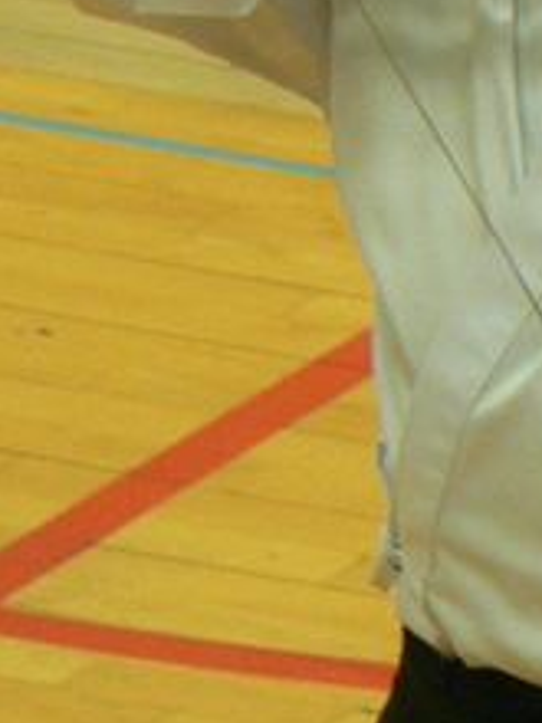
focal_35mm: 1309
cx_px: 841
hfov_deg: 1.1
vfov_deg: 1.5
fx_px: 27328
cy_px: 210
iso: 150
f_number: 3.3
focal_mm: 40.1
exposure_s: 1/30
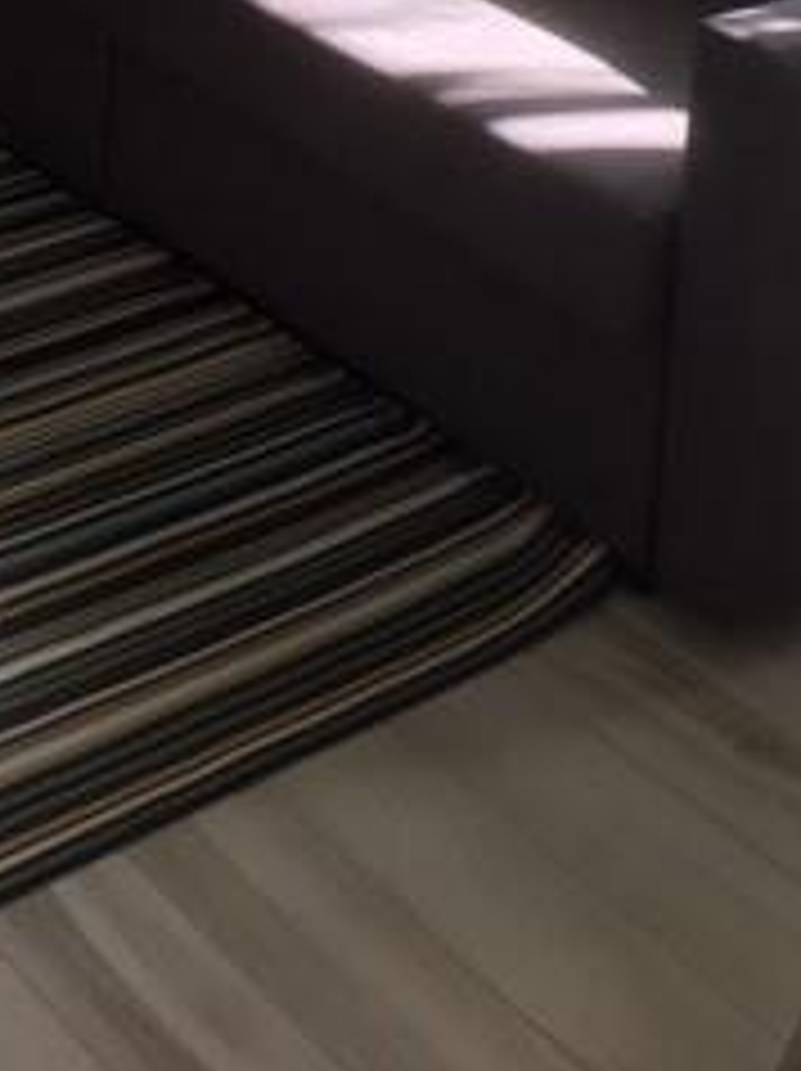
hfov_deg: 18.8
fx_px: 2411
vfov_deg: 22.2
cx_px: 230
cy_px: -364
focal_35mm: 78
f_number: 2.2
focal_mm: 4.15
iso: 25
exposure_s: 1/120
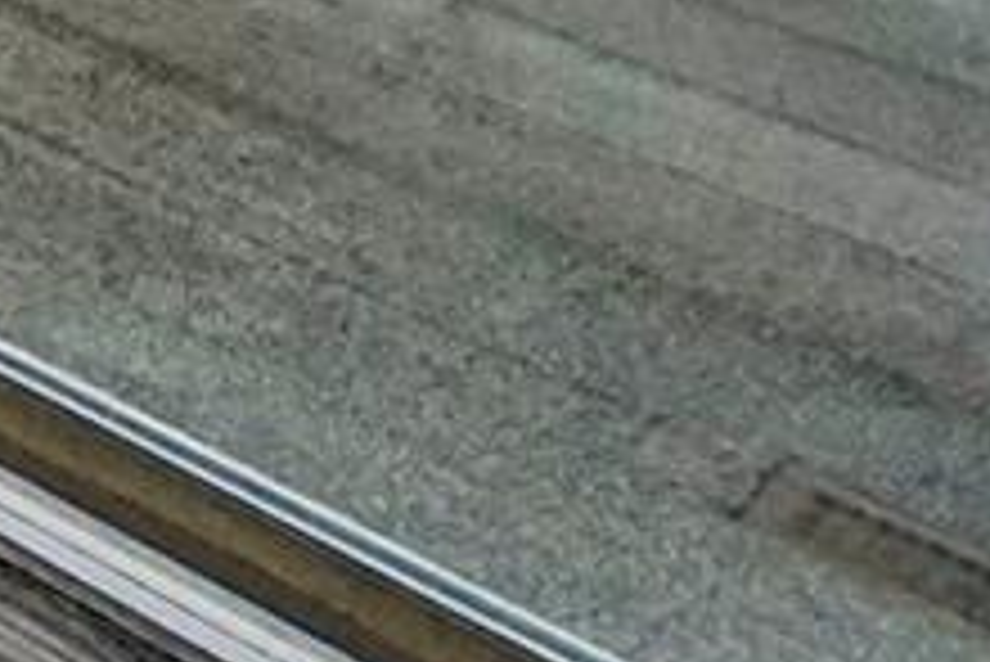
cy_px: -1648
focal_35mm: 109
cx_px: -1346
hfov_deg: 13.7
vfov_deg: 8.8
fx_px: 2999
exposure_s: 1/320
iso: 800
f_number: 8
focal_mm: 10
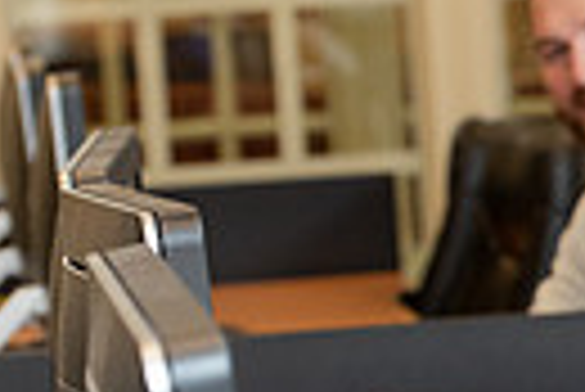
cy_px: 493
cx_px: 1206
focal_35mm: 379
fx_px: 6166
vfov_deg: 3.6
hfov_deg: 5.3
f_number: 7.1
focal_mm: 85
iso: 2000
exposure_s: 1/200
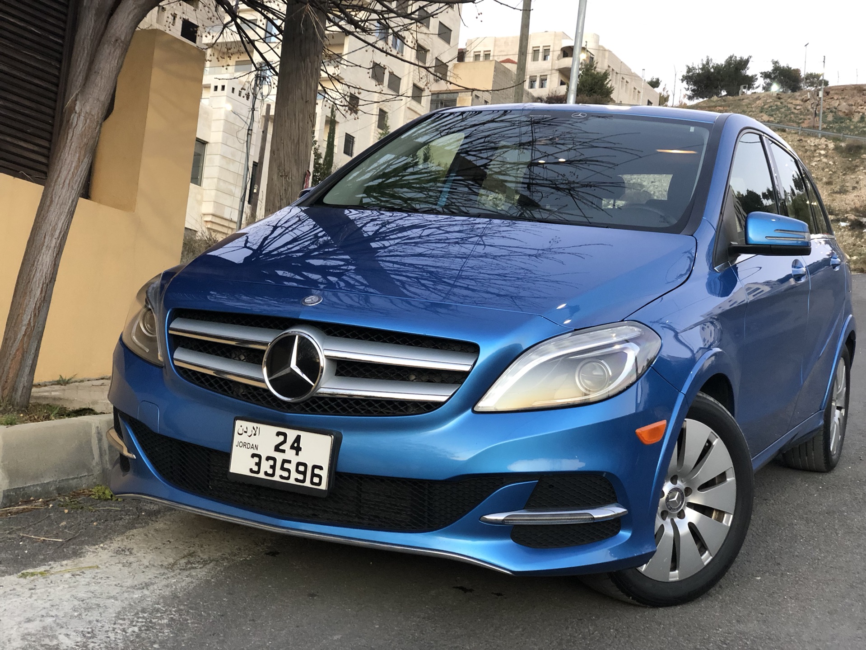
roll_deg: -6.1
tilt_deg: +6.0
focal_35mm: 52
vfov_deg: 28.0
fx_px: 1301
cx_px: 433
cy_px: 325
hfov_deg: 36.8
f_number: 2.4
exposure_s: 1/41
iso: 100
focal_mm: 6
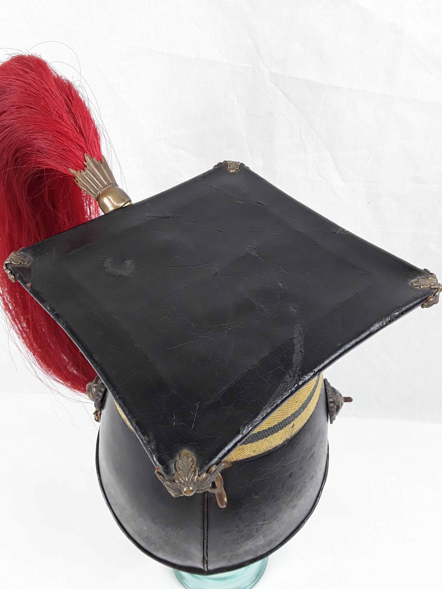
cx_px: 221
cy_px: 294
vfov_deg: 65.3
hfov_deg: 51.4
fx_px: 460
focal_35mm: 27
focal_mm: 2.91
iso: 64
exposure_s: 1/33
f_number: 1.9
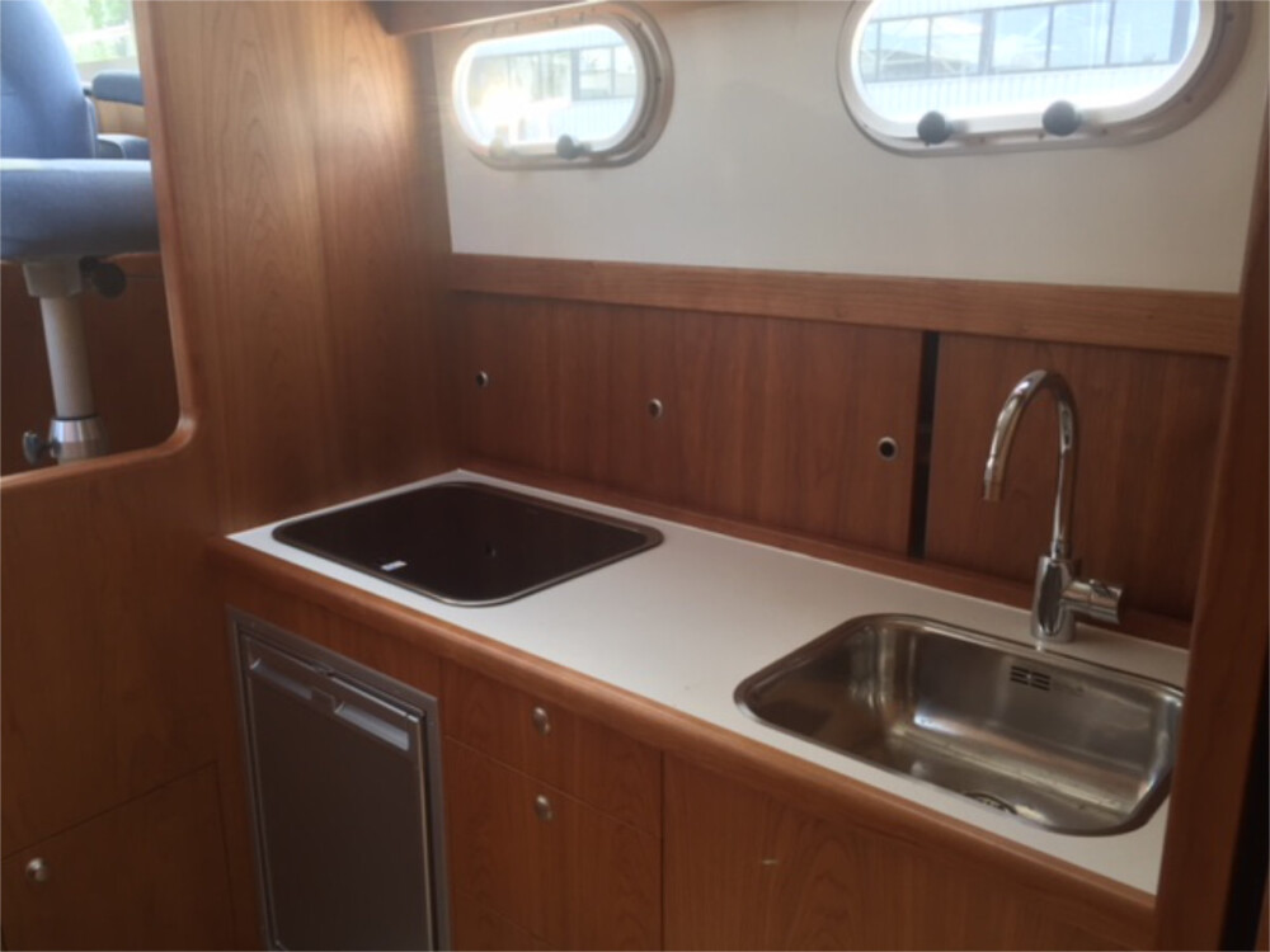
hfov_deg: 61.7
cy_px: 476
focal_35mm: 29
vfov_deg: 48.2
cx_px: 635
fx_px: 1064
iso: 50
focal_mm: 4.2
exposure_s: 1/100
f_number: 2.2
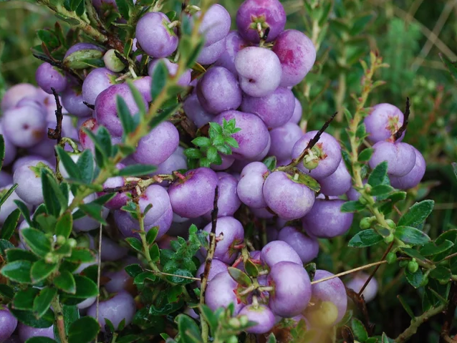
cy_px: 115
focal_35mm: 95
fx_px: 1253
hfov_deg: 20.6
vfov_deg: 15.6
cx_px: 175
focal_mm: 35
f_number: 6.3
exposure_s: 1/60
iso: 200
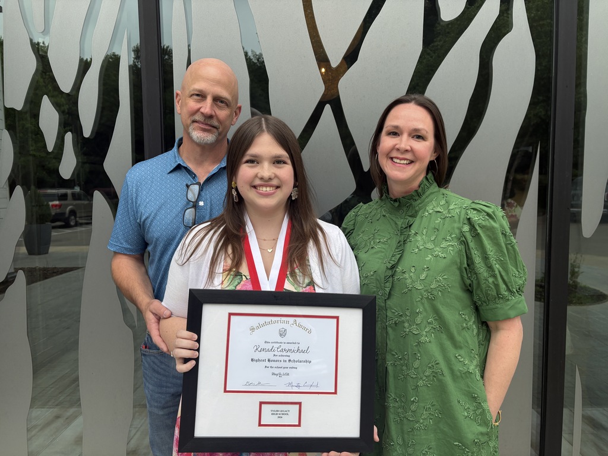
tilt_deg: -3.7
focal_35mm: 26
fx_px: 457
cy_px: 228
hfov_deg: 67.3
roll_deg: +1.3
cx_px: 304
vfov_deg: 53.1
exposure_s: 1/121
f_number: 1.6
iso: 64
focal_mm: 5.96
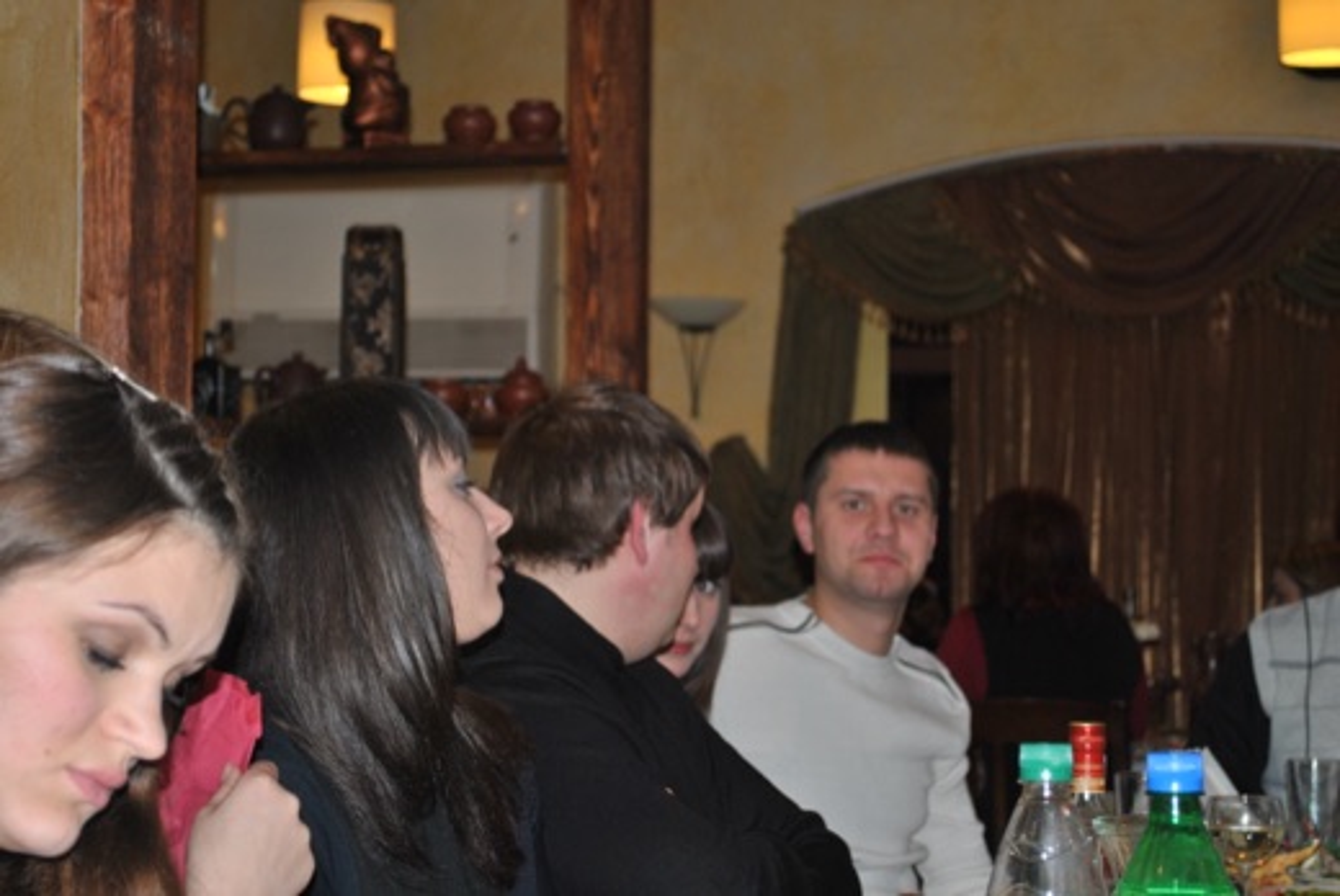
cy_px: 448
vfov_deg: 16.6
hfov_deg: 24.6
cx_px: 670
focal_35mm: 82
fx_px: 3074
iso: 200
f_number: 5.6
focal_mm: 55
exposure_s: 1/60
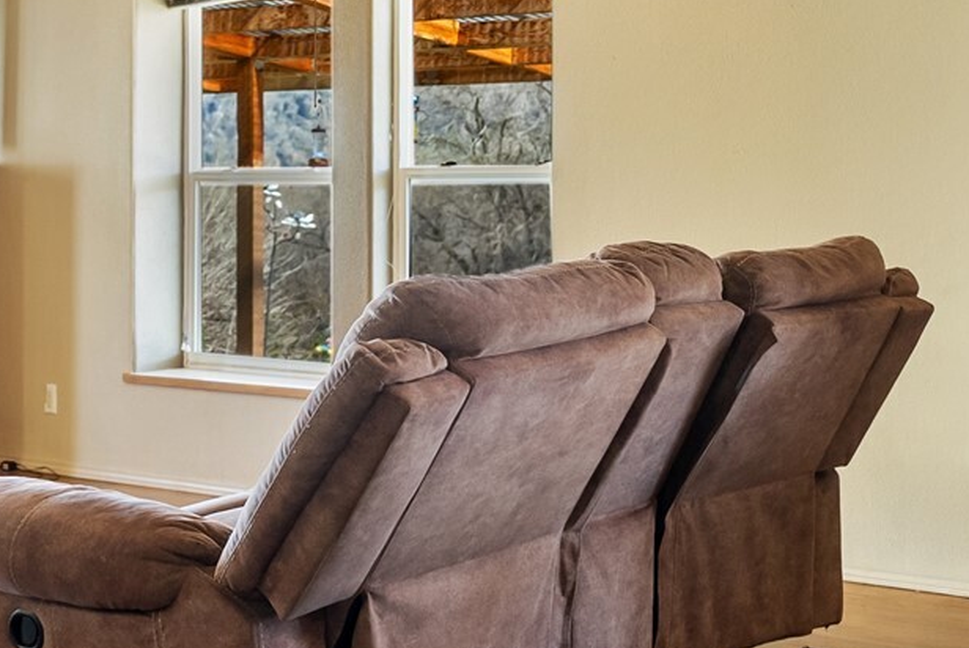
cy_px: 153
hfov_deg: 30.4
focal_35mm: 66
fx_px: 1778
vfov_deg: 20.5
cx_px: 570
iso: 400
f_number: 2.8
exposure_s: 1/50
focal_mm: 24
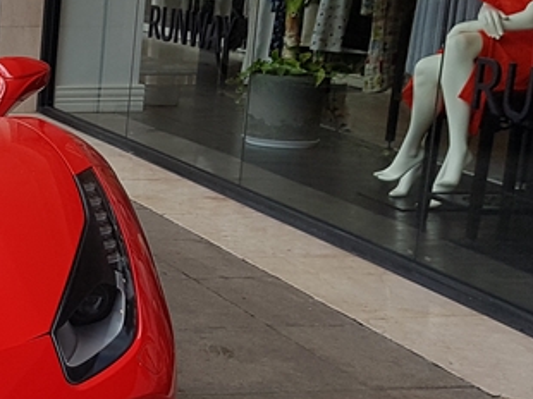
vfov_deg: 17.5
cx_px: -313
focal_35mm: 84
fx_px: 1292
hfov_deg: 19.6
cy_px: 193
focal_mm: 4.2
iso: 50
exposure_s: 1/682
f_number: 1.7
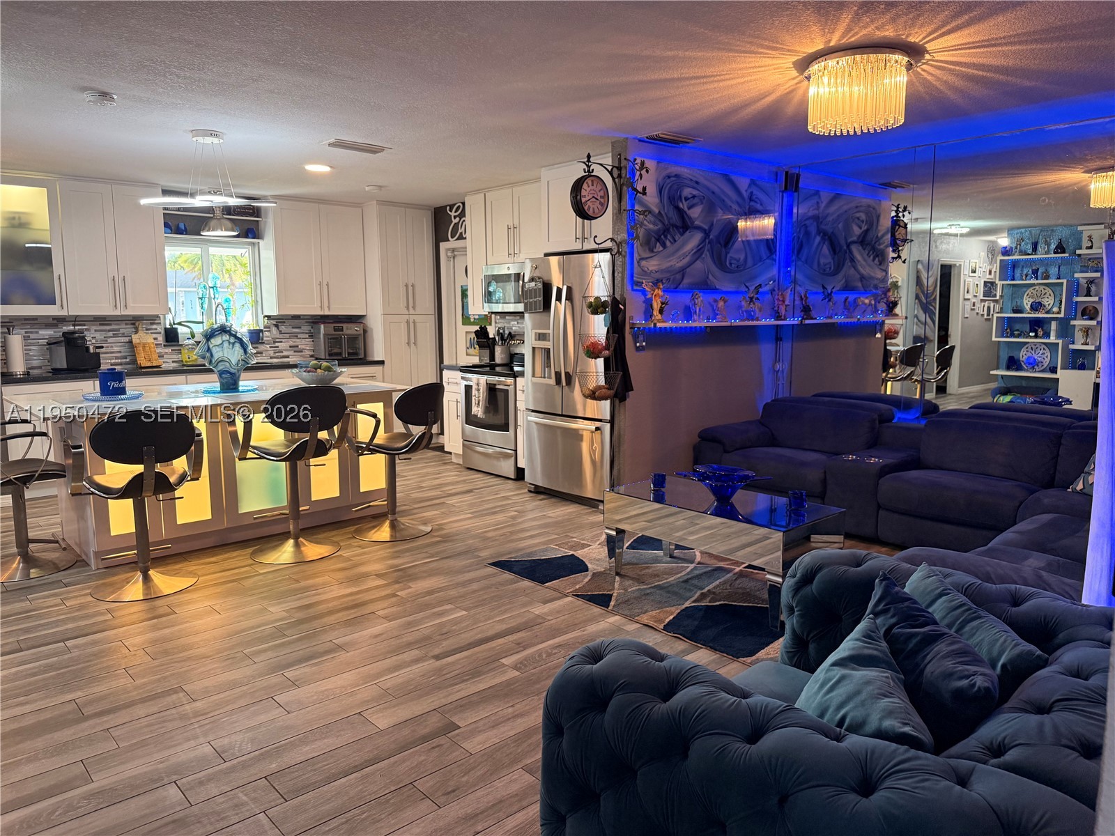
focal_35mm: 24
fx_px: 773
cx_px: 558
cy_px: 418
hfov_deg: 71.6
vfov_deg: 56.8
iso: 250
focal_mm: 6.76
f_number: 1.78
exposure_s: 1/60
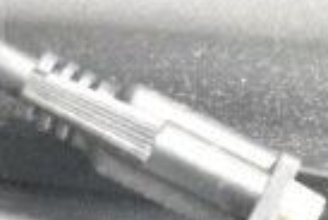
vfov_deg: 4.3
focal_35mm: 320
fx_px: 2922
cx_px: -266
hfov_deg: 6.3
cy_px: -142
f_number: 5.3
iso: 25600
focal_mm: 48
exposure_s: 1/25
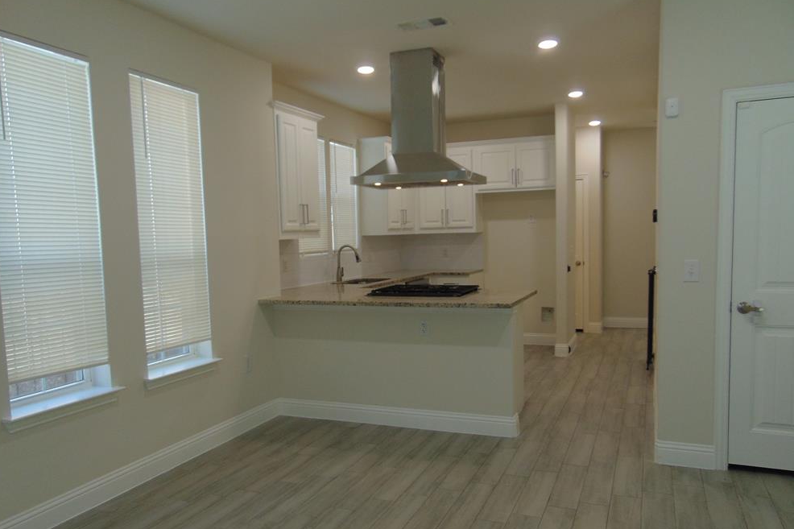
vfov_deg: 47.9
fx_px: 595
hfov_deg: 67.4
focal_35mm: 27
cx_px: 401
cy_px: 287
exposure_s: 1/40
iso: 80
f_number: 3
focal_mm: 4.5
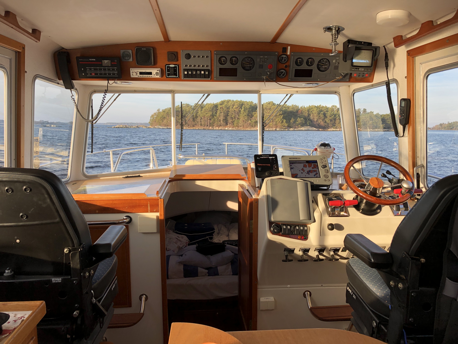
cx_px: 229
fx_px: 370
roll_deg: -0.2
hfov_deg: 63.4
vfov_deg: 49.7
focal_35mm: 28
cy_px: 172
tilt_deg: -6.8
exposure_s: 1/440
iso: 20
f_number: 1.8
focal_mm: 4
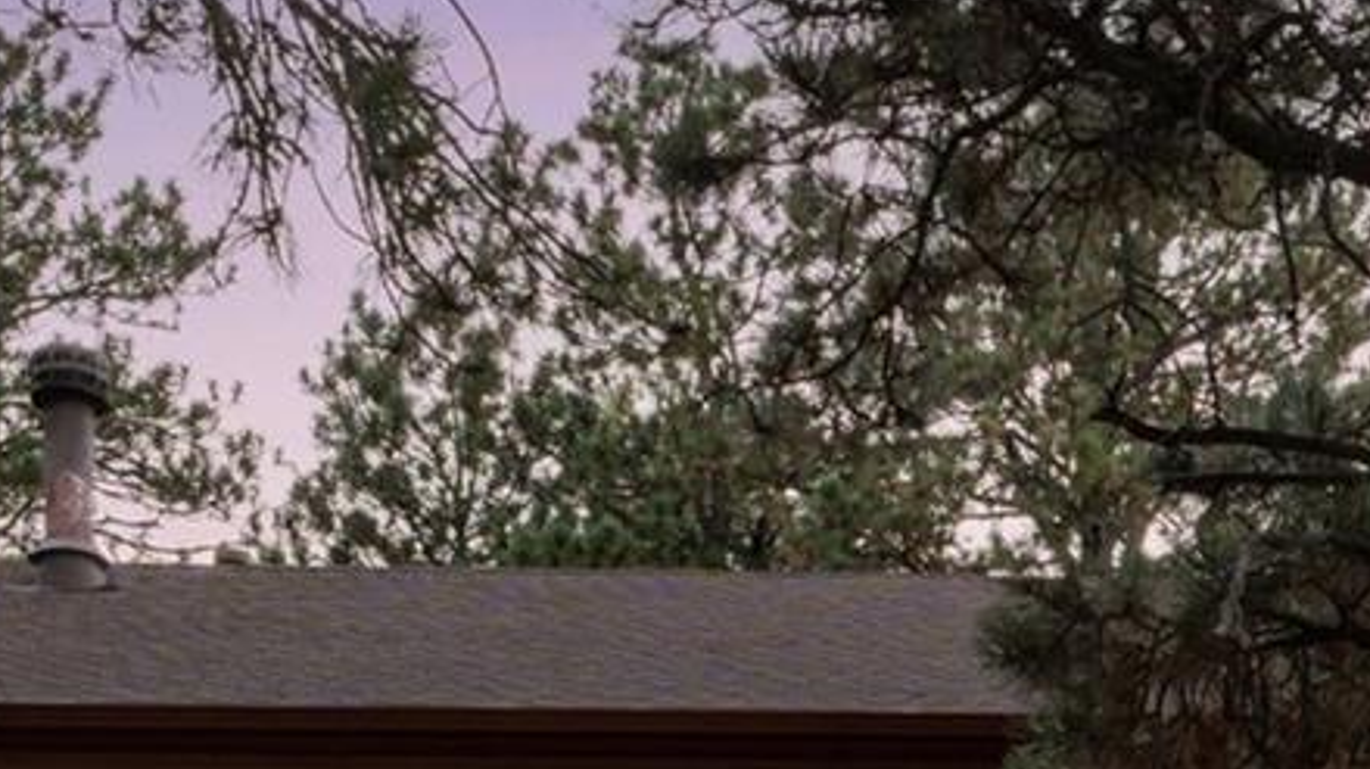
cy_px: 1413
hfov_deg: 19.6
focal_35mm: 108
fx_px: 3921
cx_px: 1133
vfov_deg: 10.5
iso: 400
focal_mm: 28
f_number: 9
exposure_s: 1/1.67
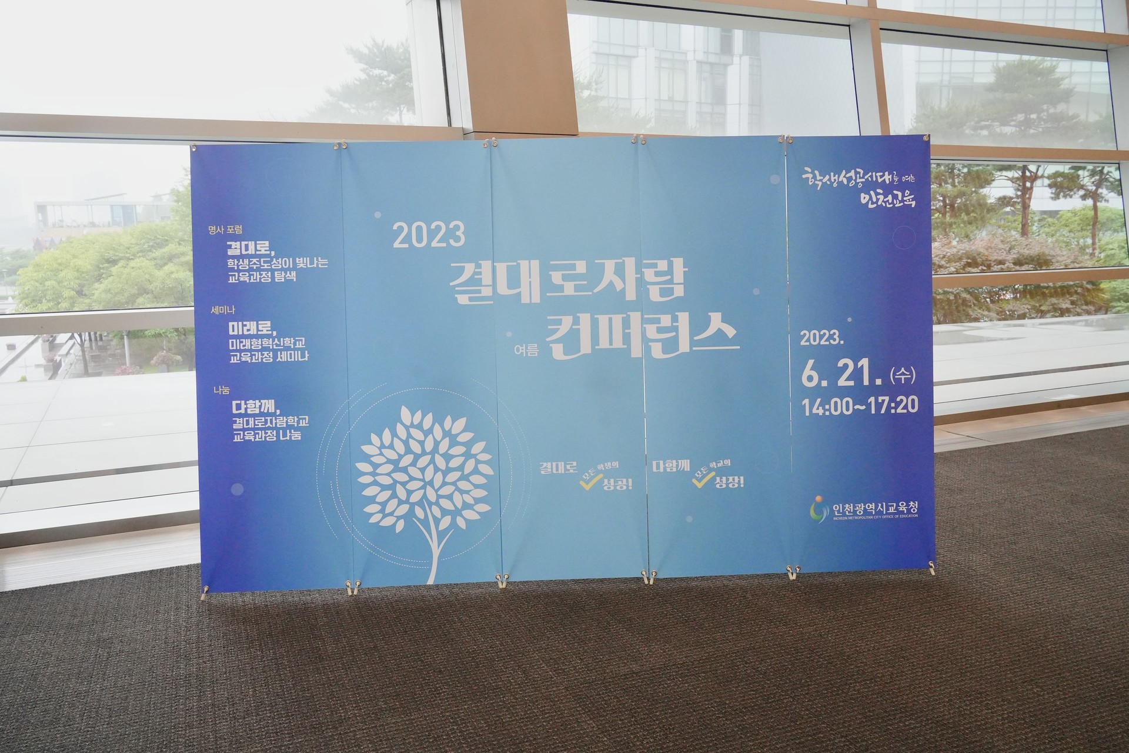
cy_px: 376
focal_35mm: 30
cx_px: 564
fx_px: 941
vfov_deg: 43.6
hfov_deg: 61.9
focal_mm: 30
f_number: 8
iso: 4000
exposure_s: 1/250
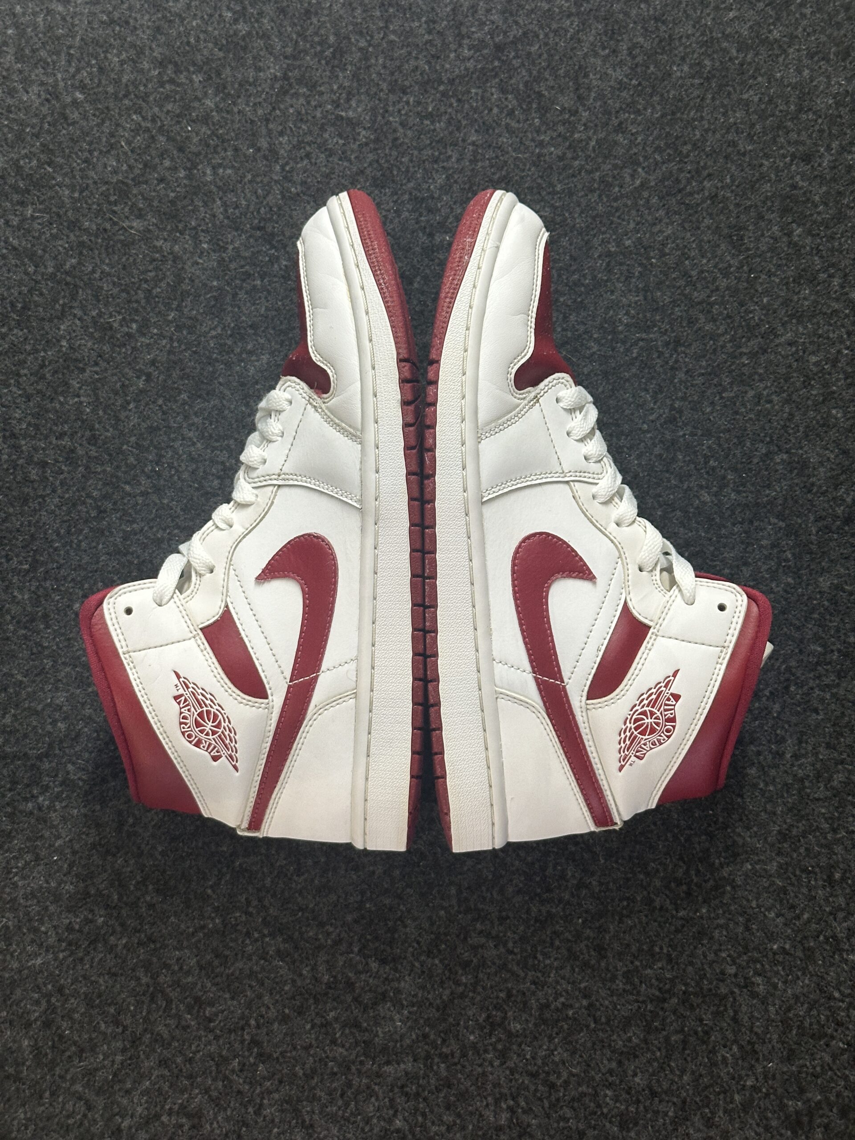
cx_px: 428
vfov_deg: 39.7
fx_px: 1581
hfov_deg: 30.3
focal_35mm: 48
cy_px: 570
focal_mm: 6.86
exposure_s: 1/34
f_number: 1.78
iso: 200
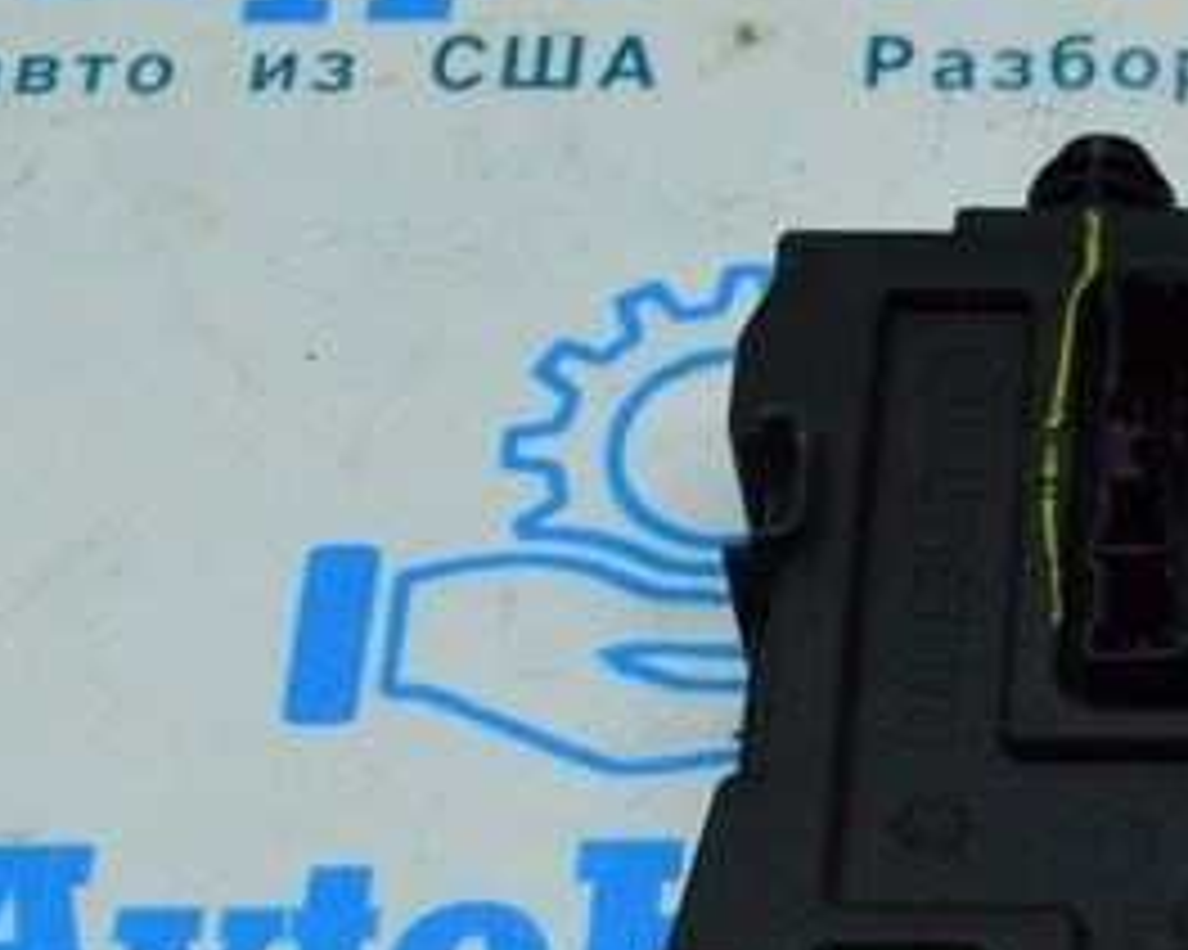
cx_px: 1418
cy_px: 1137
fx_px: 4218
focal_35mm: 120
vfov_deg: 12.5
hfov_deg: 15.5
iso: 6400
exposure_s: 1/800
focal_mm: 22
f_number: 6.3
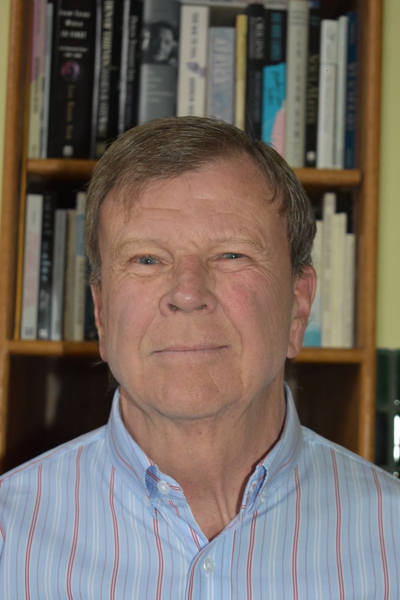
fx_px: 1249
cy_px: 300
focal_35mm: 75
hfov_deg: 18.2
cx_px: 200
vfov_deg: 27.0
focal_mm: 50
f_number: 5.6
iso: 1600
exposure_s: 1/60
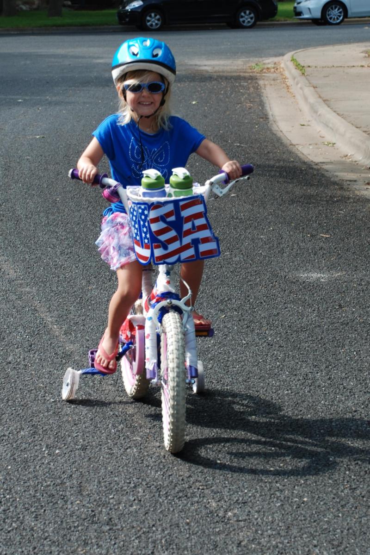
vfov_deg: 28.1
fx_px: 1109
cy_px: 278
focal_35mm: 72
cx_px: 185
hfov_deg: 18.9
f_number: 5.6
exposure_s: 1/125
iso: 100
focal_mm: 48
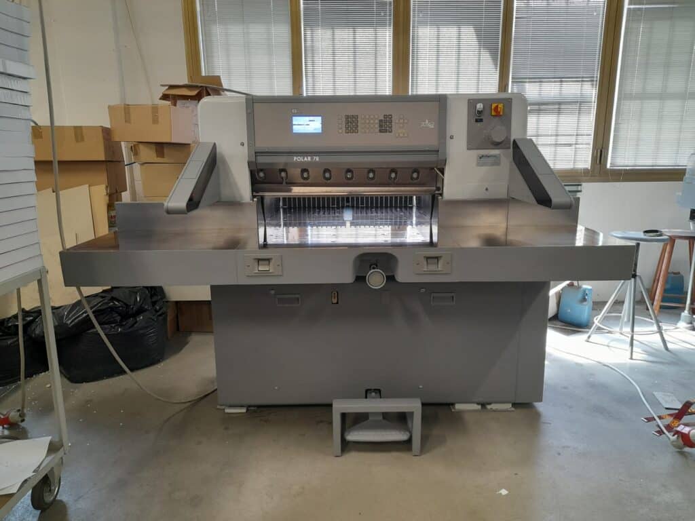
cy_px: 260
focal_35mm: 25
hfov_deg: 69.4
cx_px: 348
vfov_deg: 54.9
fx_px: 502
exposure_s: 1/50
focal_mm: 4.6
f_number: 2
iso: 160
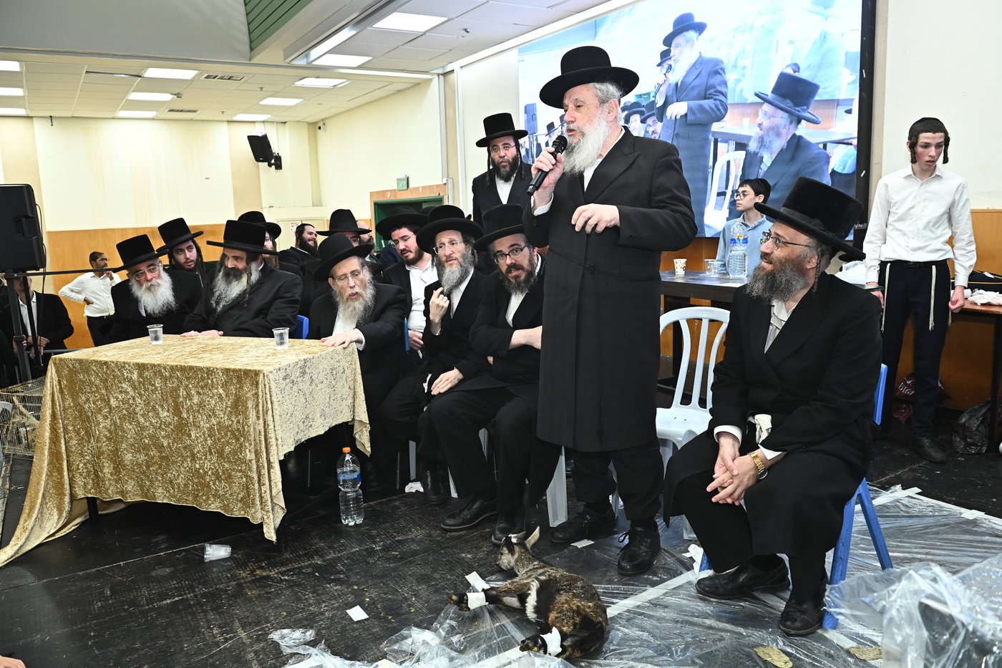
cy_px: 334
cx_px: 501
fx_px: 751
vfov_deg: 47.9
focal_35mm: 27
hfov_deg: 67.4
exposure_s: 1/200
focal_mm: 27
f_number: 5.6
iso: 2000
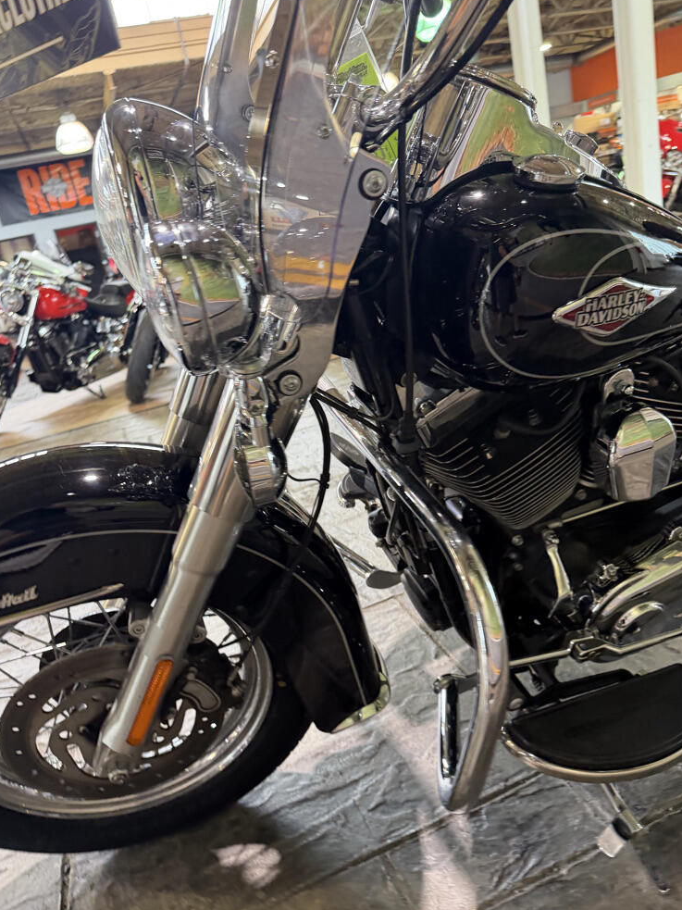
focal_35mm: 25
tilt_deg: -14.7
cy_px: 460
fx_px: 657
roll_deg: +15.1
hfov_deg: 54.9
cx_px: 352
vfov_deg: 69.4
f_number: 1.78
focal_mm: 6.76
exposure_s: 1/60
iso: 250
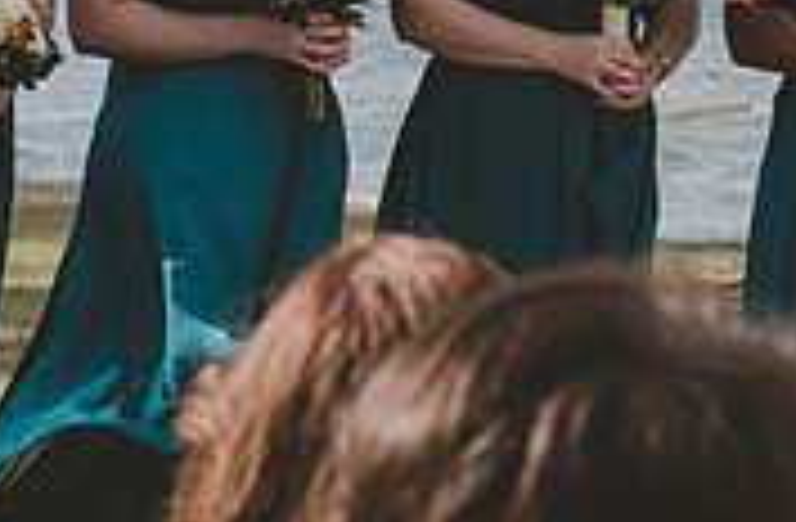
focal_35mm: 391
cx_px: 795
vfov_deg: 3.5
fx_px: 8600
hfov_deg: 5.3
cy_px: -183
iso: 200
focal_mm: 70
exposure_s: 1/800
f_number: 7.1
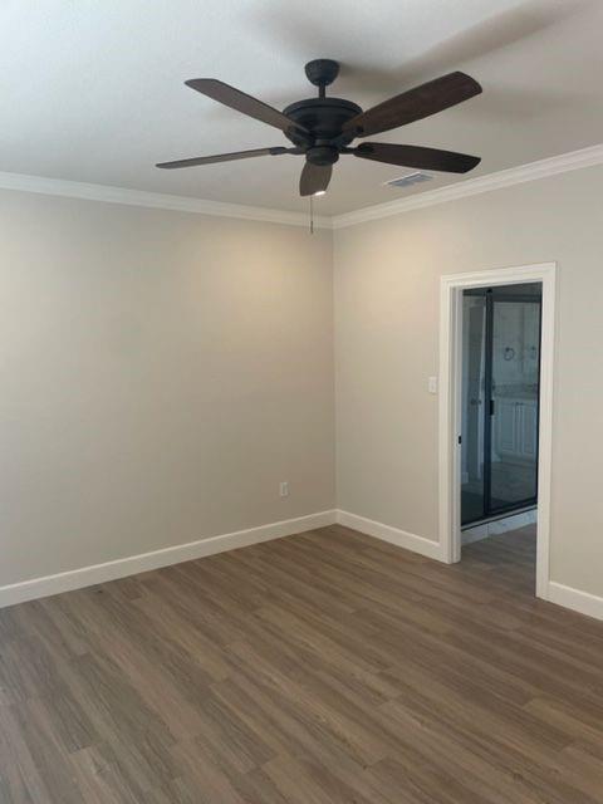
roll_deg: +1.3
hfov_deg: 53.1
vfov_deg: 67.3
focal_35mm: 26
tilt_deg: -1.4
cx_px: 302
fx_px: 604
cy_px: 402
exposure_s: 1/120
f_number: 1.6
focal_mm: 4.2
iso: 64
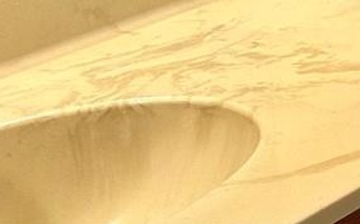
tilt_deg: -13.1
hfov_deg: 12.3
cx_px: 810
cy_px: -129
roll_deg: +1.1
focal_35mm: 141
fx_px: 1382
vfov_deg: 9.0
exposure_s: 1/60
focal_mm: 6.86
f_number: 1.78
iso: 160
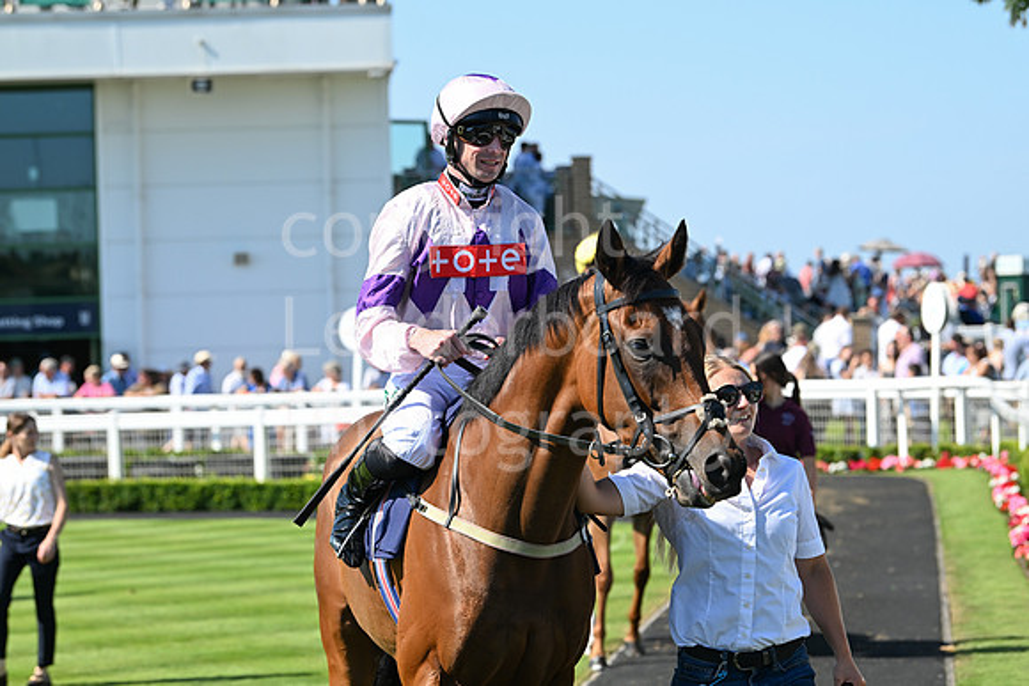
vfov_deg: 11.4
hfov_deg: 17.1
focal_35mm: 120
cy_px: 343
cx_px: 514
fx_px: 3431
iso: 400
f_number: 5.6
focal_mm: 120
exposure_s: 1/1600
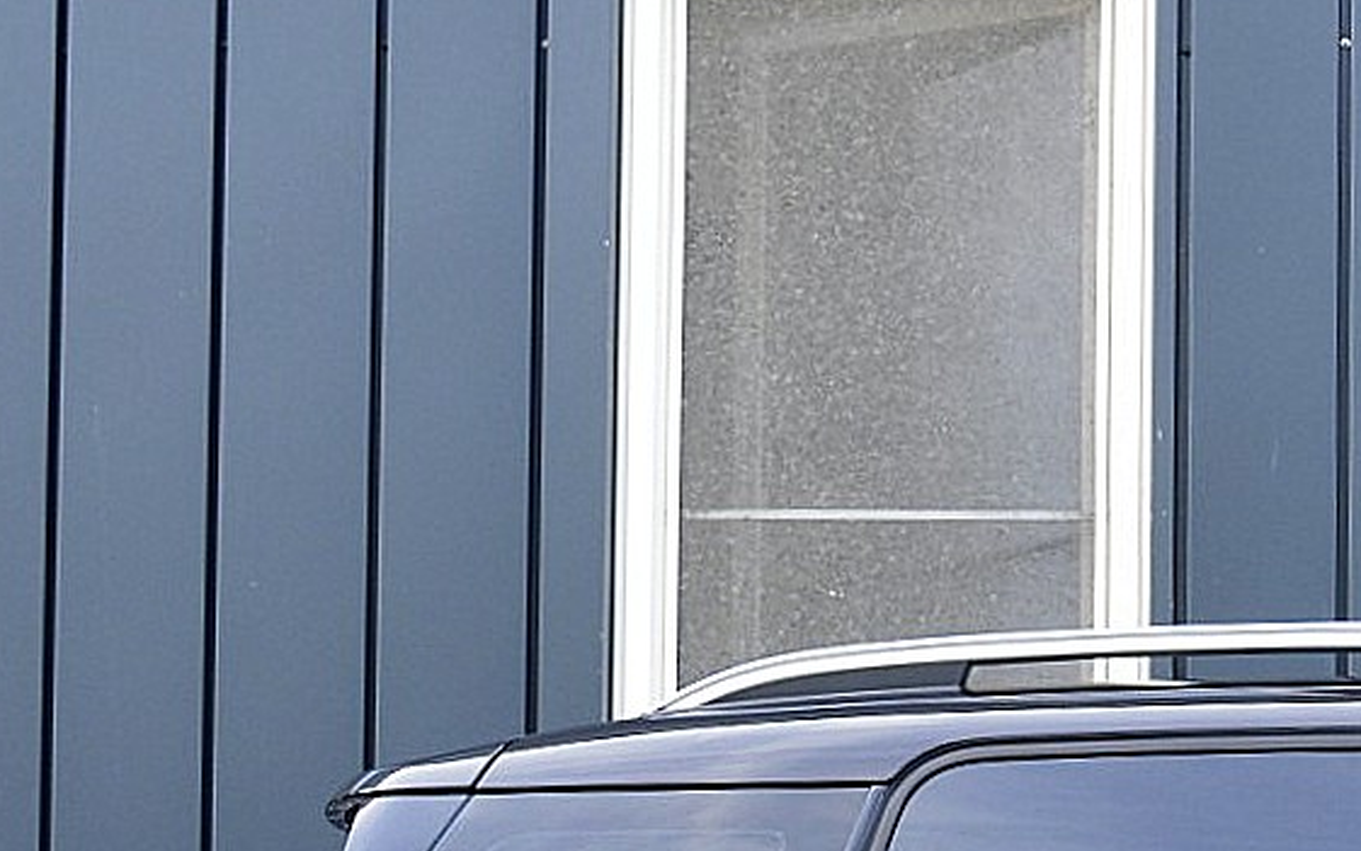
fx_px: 4099
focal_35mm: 110
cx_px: 1783
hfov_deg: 17.6
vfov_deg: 11.5
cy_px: 1171
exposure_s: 1/80
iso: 400
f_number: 8
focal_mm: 25
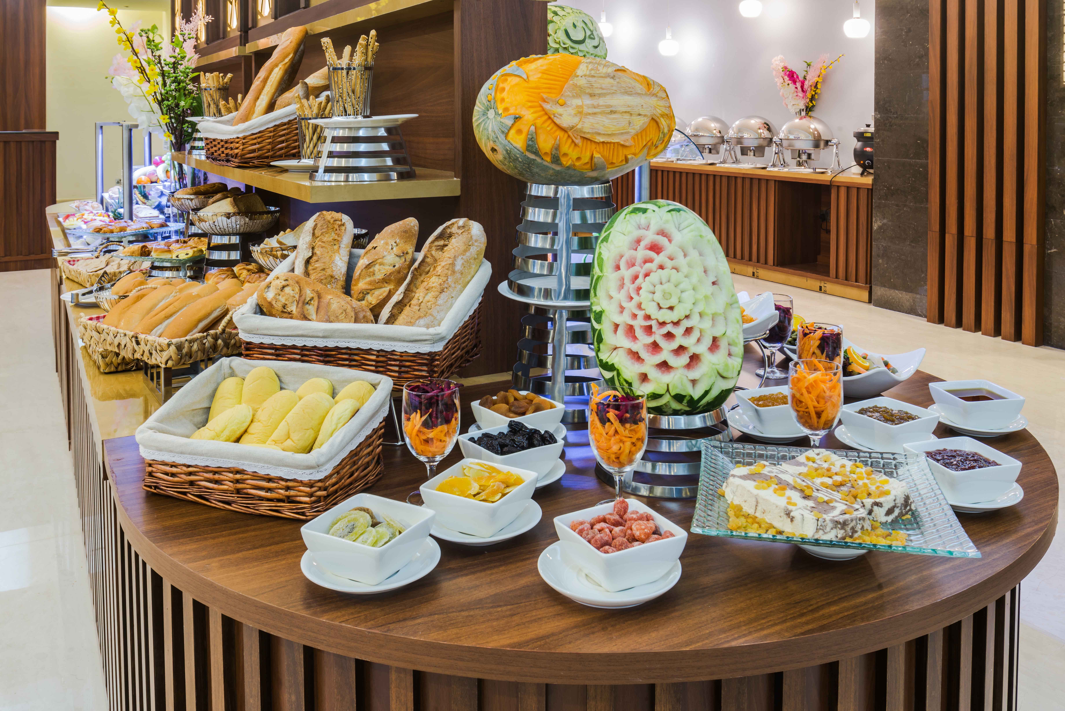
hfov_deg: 61.9
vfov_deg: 43.6
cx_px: 532
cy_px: 356
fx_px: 888
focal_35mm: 30
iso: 100
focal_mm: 30
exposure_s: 5
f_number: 14
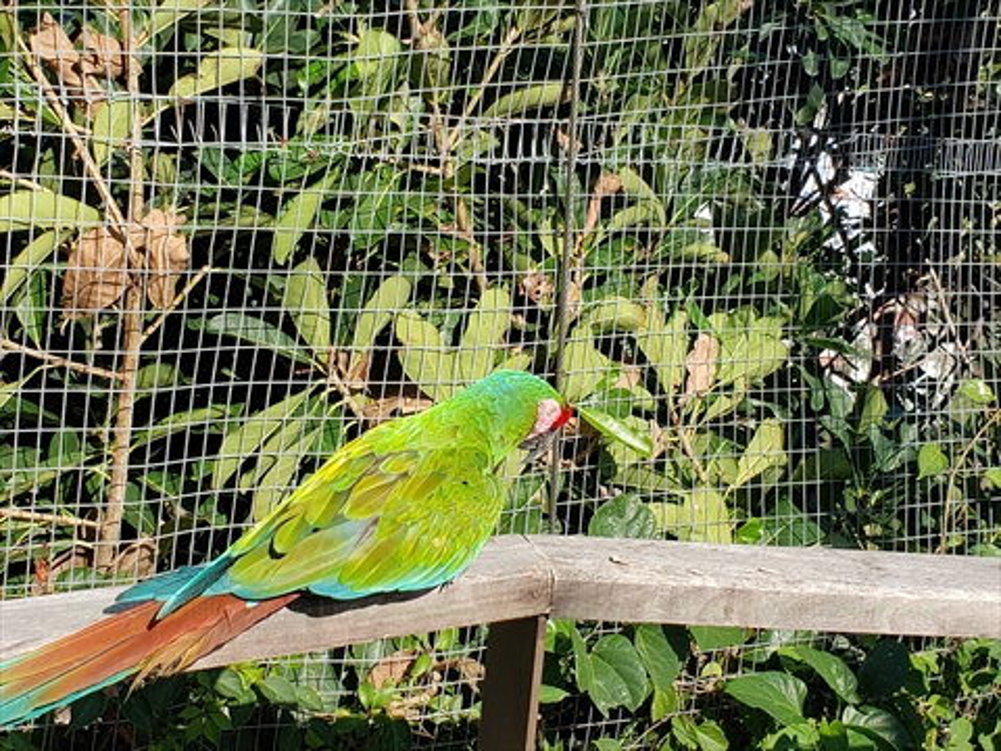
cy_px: 376
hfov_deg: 67.3
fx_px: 752
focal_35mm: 26
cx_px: 500
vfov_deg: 53.1
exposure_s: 1/1111
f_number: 2.4
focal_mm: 4.3
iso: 50
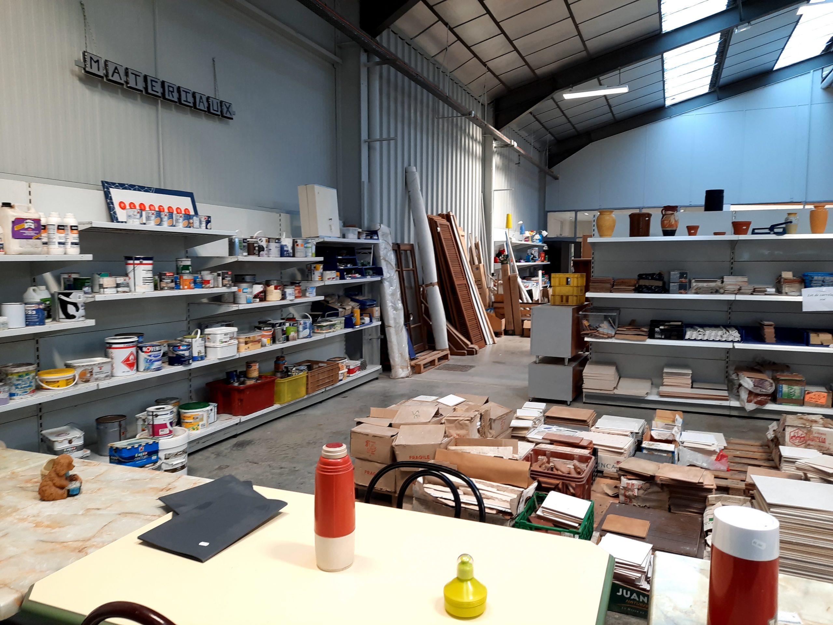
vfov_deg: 54.9
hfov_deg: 69.4
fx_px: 602
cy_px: 312
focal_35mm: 25
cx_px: 416
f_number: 2
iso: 100
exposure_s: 1/33
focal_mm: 4.6
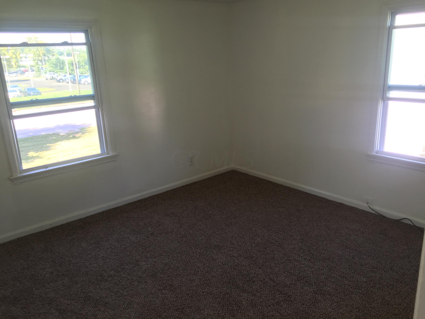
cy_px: 160
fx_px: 356
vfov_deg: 48.2
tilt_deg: -16.3
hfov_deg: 61.7
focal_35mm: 29
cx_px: 212
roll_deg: +1.7
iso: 32
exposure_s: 1/40
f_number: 2.2
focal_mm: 4.15
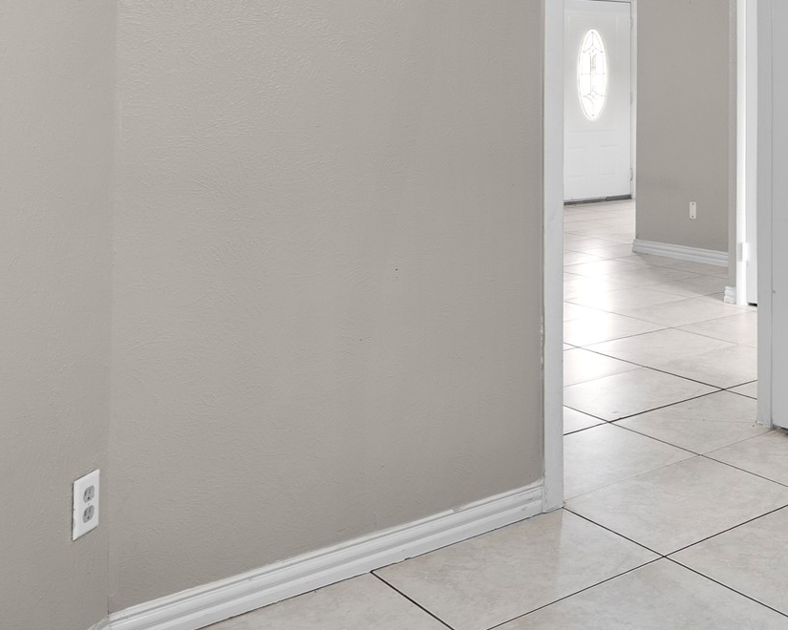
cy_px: 127
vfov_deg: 34.6
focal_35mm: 42
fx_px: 980
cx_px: 909
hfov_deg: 35.8
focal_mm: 17
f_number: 7.1
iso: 400
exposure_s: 2
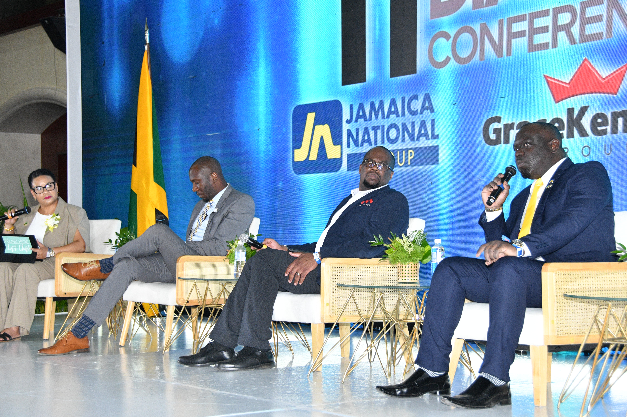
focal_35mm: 72
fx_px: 1253
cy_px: 208
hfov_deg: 28.1
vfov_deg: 18.9
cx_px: 314
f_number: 5.6
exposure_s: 1/200
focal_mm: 48
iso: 1600
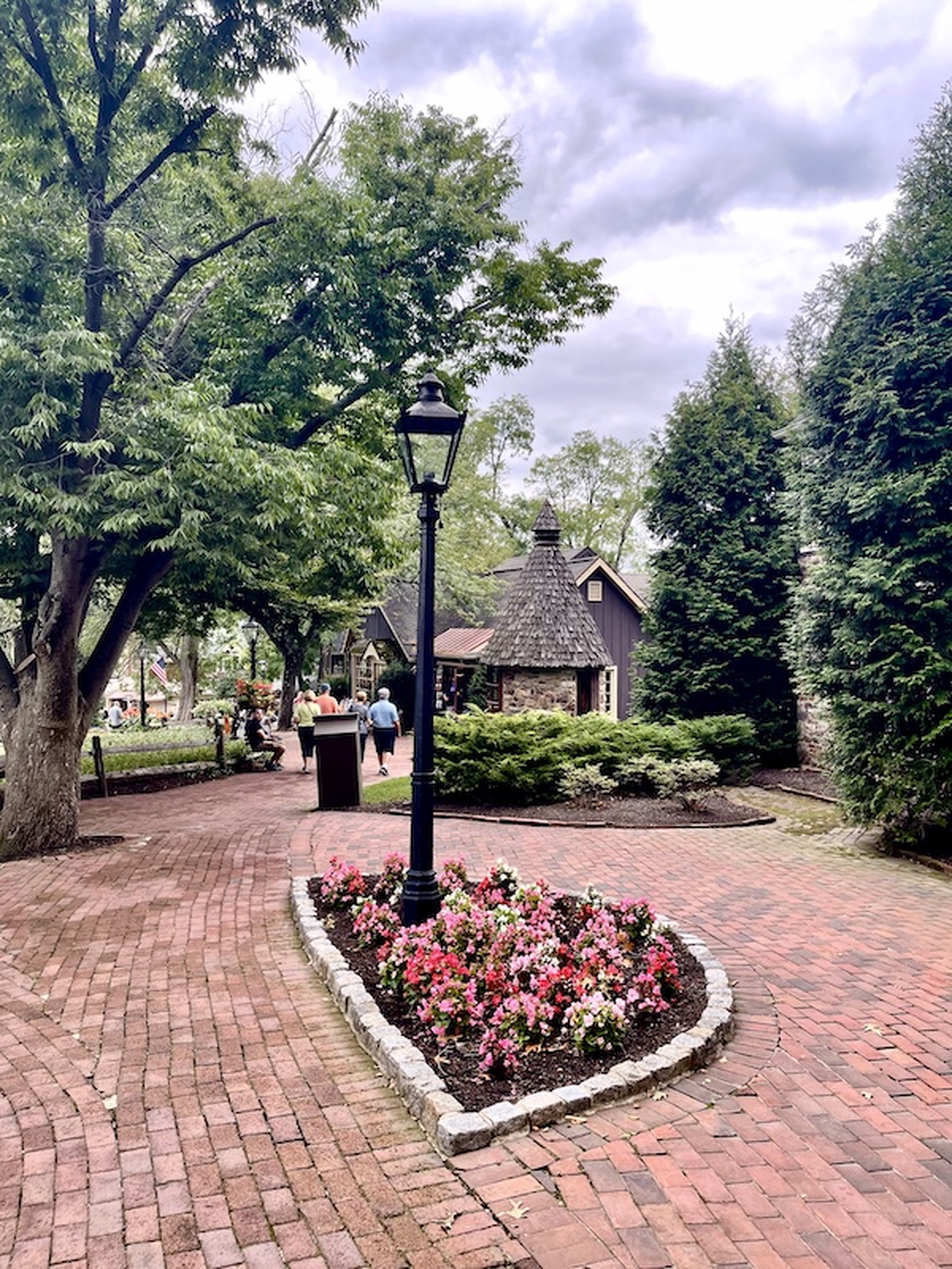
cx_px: 476
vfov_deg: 69.4
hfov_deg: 54.9
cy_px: 634
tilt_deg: -0.4
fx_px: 917
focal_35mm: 25
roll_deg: -2.3
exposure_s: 1/307
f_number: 1.6
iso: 32
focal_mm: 5.1
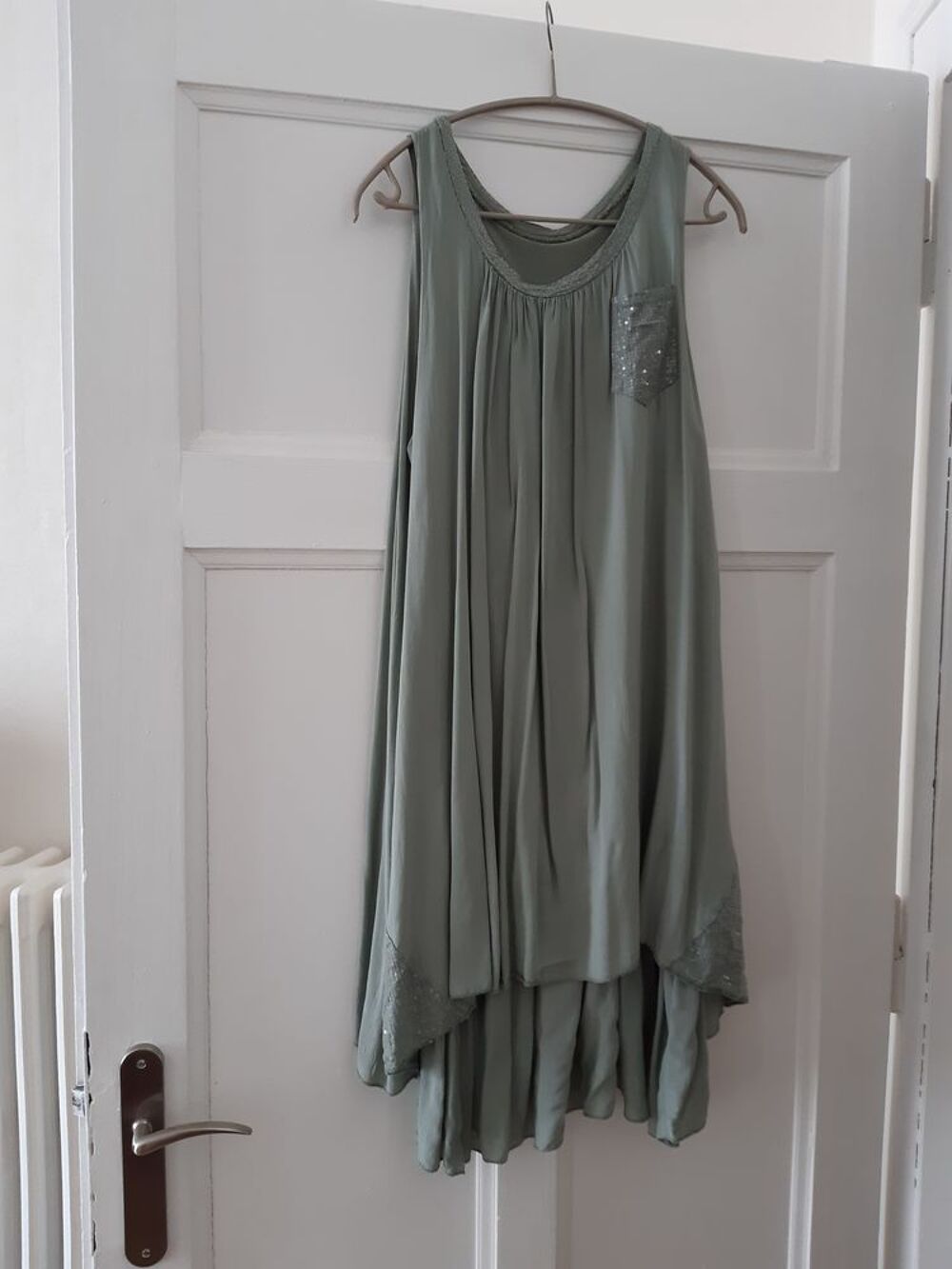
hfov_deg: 53.1
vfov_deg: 67.3
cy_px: 634
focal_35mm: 26
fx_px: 953
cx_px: 476
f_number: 1.7
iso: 160
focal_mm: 3.92
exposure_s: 1/50
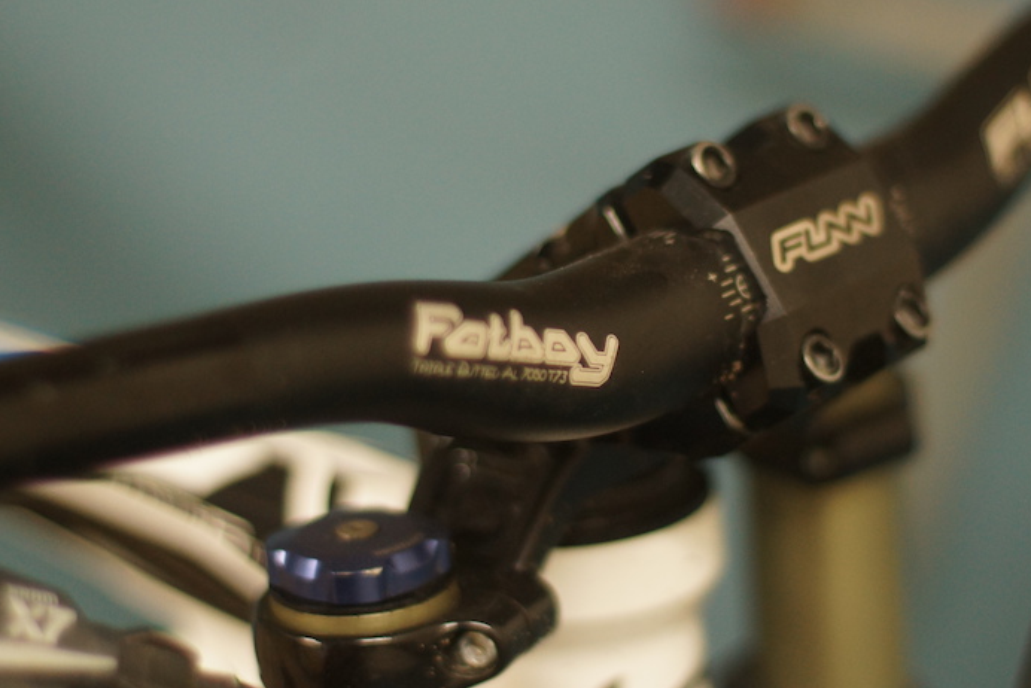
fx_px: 3180
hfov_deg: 18.4
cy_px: 307
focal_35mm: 111
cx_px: 667
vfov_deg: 12.4
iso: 400
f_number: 1.4
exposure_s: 1/40
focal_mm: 50
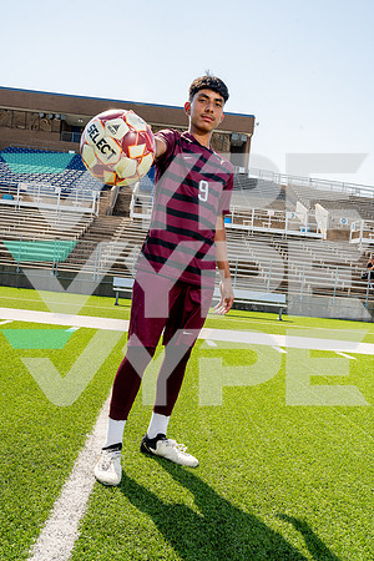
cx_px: 187
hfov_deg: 40.0
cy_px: 280
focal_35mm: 33
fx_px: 514
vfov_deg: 57.2
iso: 320
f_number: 11
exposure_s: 1/250
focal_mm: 33
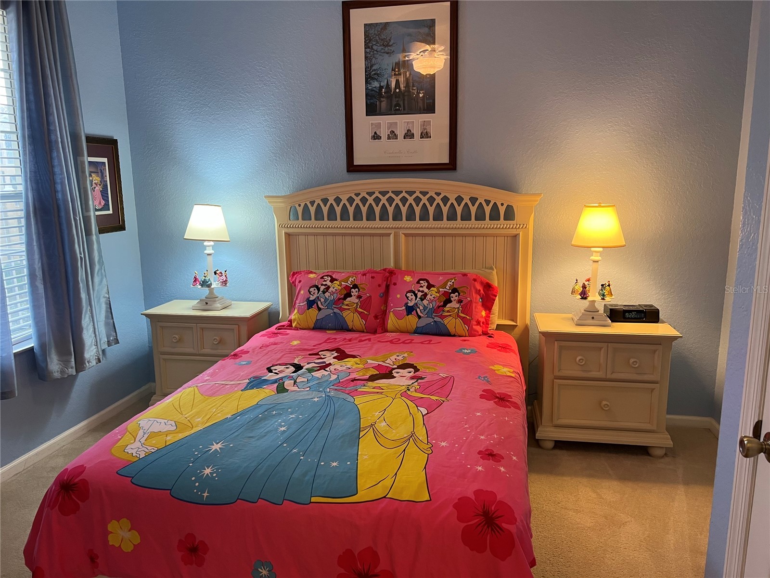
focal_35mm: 26
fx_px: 578
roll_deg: +1.2
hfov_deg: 67.3
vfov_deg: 53.1
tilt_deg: -10.8
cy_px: 289
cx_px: 385
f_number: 1.5
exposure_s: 1/60
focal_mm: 5.7
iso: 100
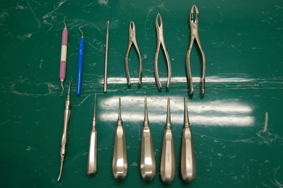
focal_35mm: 46
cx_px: 142
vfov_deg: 28.9
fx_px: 365
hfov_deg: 42.4
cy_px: 94
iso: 400
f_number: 4.5
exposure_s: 1/80
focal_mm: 31
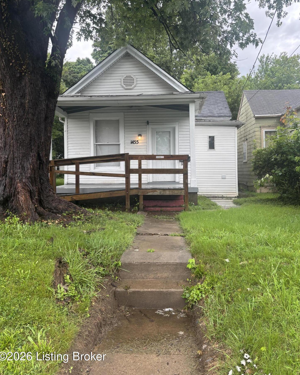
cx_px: 152
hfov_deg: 51.5
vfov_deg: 62.1
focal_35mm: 28
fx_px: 311
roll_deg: -0.8
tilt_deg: +1.2
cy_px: 168
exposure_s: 1/330
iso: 50
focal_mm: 5.96
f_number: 1.6
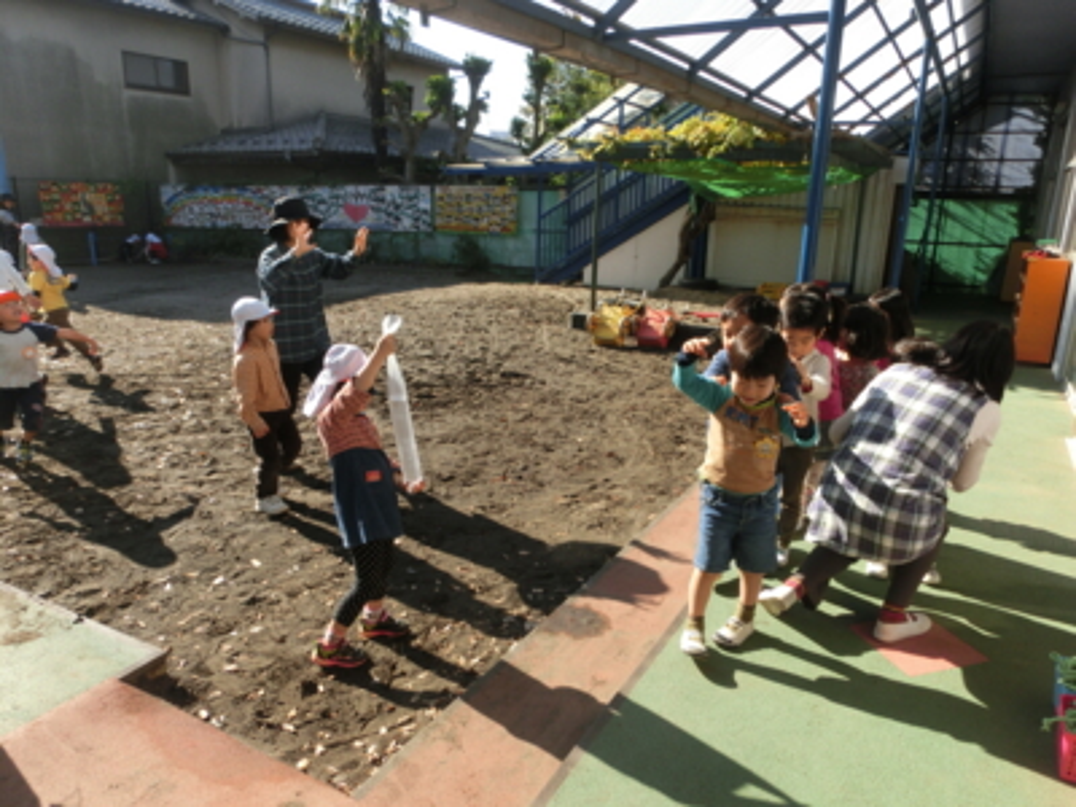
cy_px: 404
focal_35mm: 24
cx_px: 538
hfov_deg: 71.6
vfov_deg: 56.8
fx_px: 746
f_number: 3
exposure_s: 1/640
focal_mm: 4.24
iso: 80
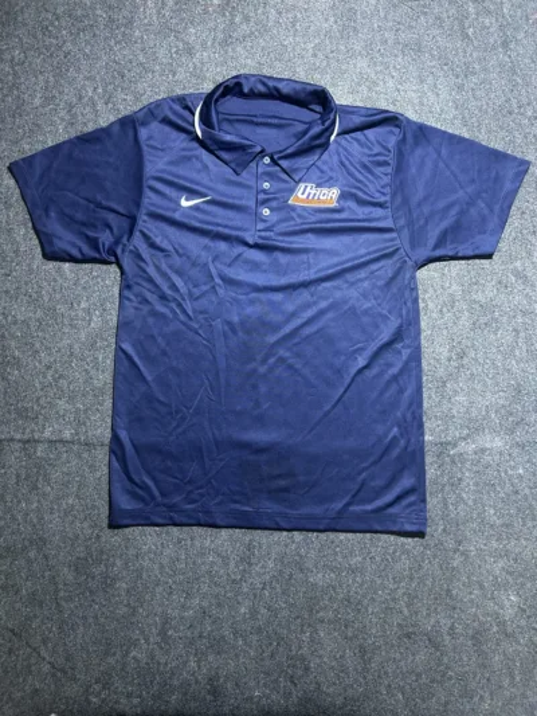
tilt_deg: -65.3
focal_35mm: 26
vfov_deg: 67.3
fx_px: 538
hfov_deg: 53.1
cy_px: 358
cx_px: 268
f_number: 1.5
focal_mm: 5.7
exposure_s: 1/50
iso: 250
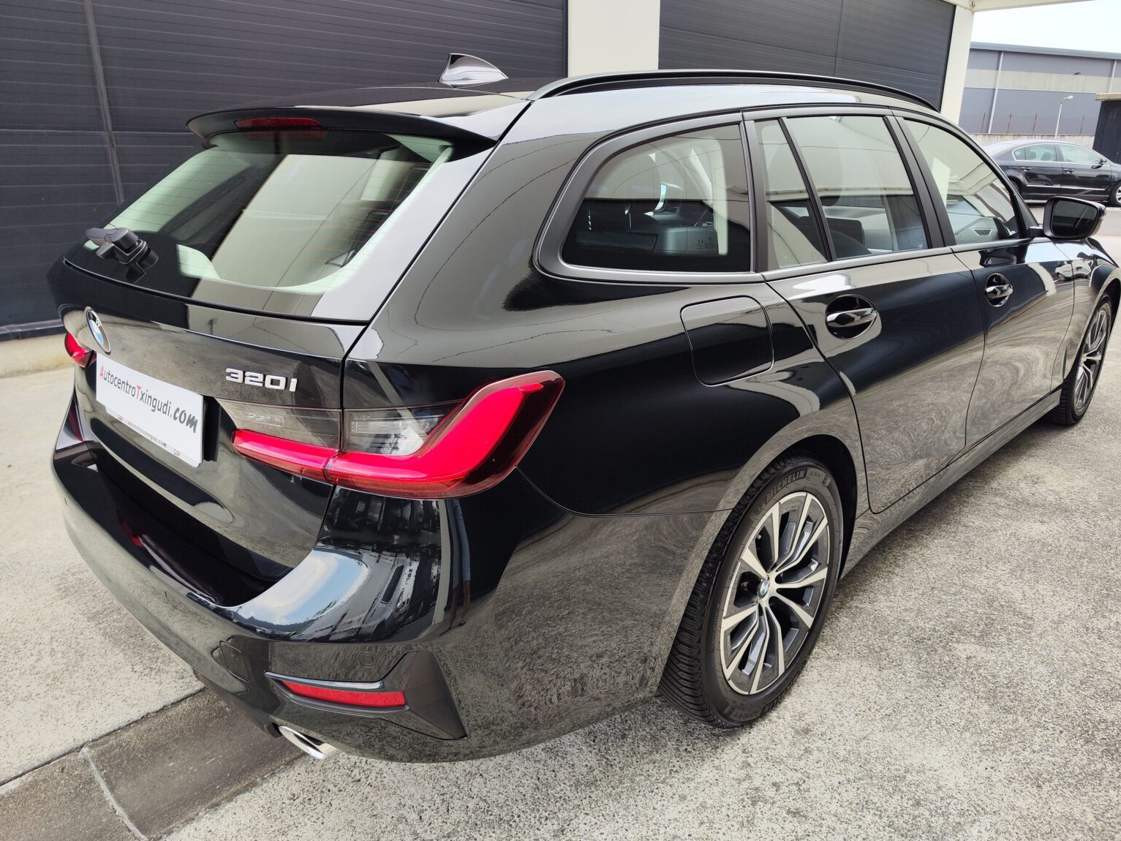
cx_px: 578
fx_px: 777
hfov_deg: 71.6
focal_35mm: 24
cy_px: 418
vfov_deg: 56.8
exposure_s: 1/193
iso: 50
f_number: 1.69
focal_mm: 7.01
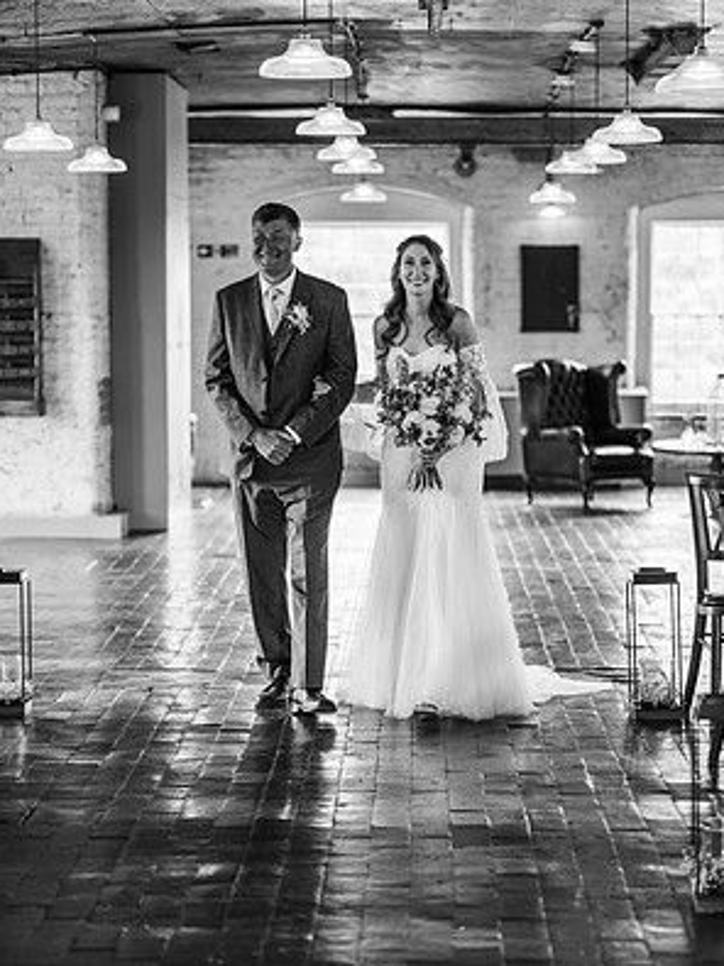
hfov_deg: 15.9
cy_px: 511
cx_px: 363
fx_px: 2595
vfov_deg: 21.1
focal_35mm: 93
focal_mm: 85
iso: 200
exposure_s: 1/200
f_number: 1.8
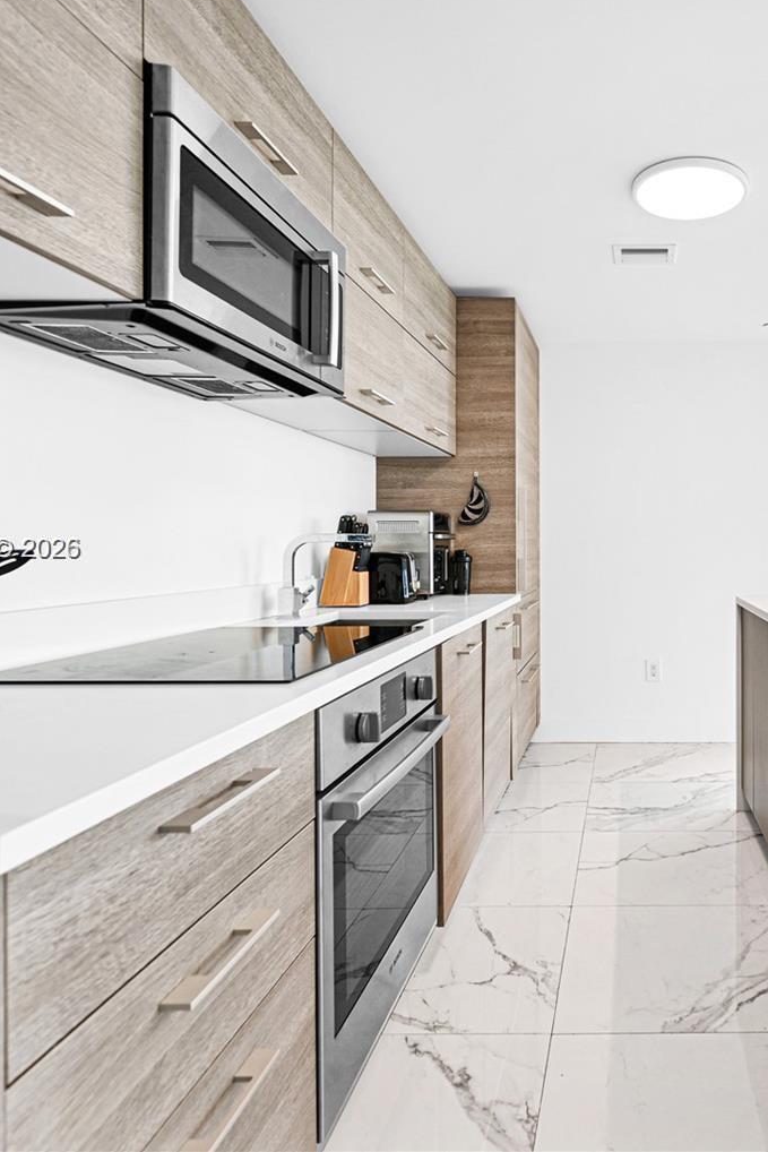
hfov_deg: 52.9
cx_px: 632
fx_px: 704
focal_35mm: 22
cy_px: 550
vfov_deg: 78.5
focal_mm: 14
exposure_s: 1/100
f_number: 5
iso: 100
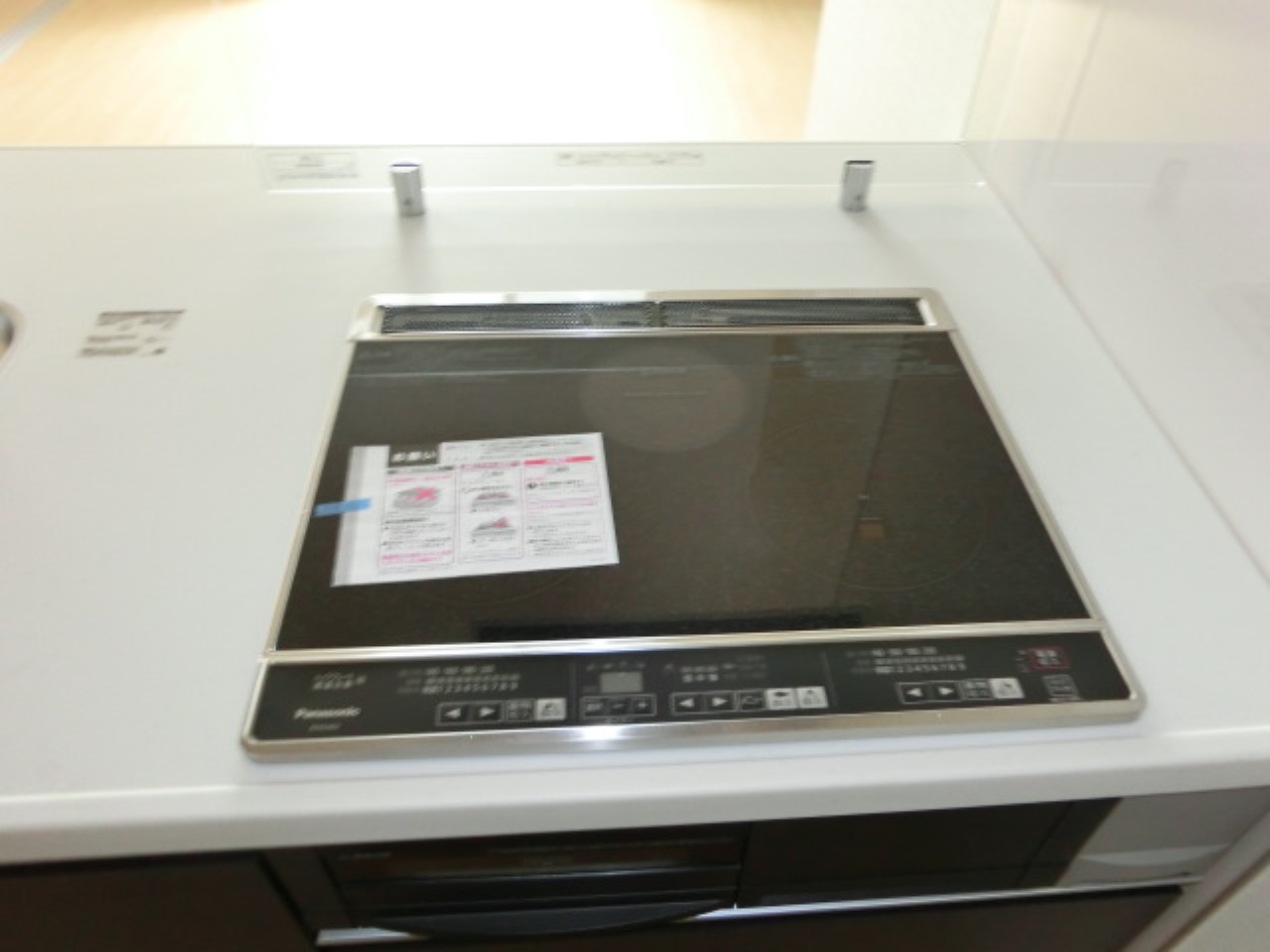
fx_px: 917
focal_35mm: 25
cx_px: 635
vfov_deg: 54.9
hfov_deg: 69.4
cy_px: 476
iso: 400
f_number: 3.5
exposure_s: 1/30
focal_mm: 4.5
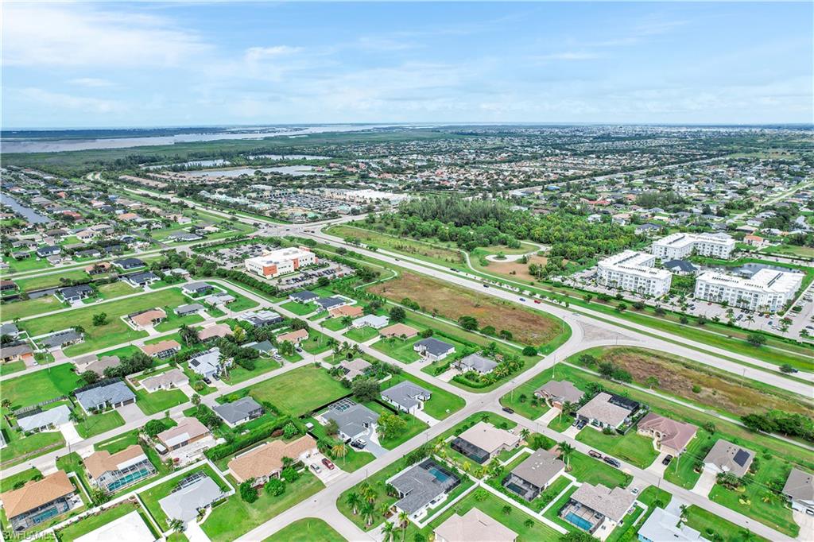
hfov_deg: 78.6
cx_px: 407
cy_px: 271
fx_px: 497
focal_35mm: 22
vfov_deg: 57.2
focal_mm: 8.38
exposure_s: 1/1250
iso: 100
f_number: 2.8
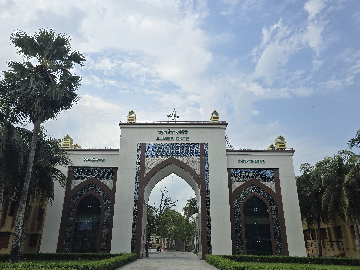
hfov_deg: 63.4
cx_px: 175
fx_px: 291
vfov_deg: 49.7
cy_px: 131
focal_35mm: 28
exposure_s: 1/738
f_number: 1.7
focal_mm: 6.3
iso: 12
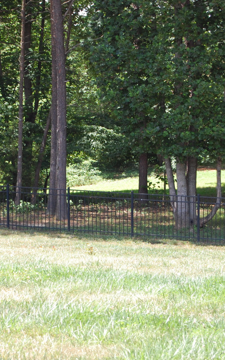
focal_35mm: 127
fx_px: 1244
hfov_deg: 10.3
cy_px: 180
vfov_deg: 16.5
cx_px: 65
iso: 400
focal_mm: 55
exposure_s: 1/250
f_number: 5.6
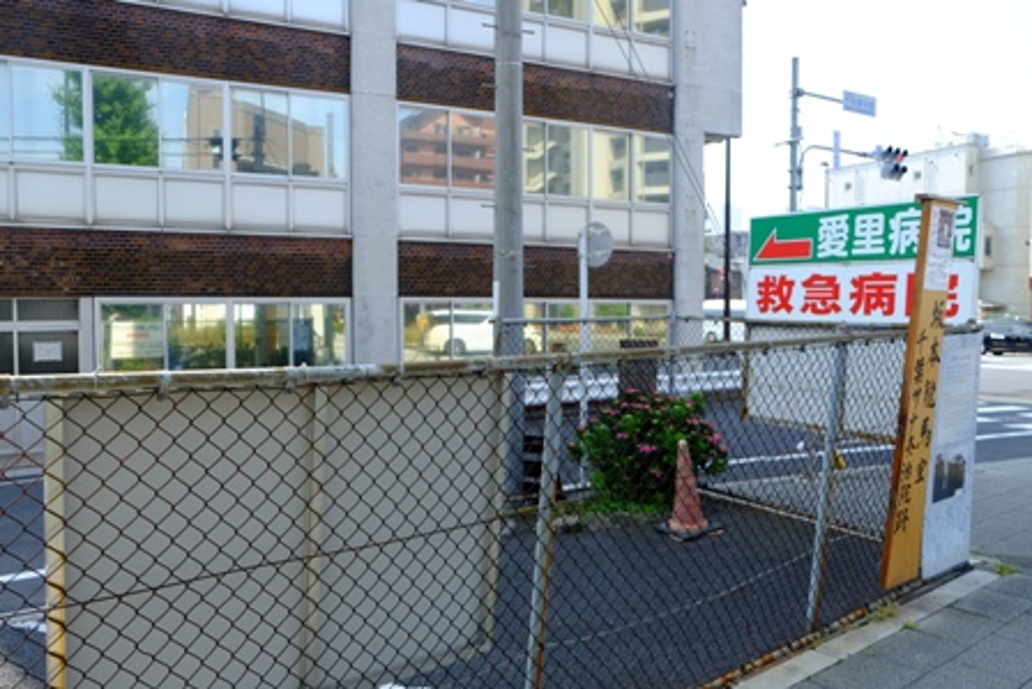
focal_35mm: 27
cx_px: 516
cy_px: 344
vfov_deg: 48.0
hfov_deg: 67.4
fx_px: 774
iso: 200
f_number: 2.8
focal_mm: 18
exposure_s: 1/850
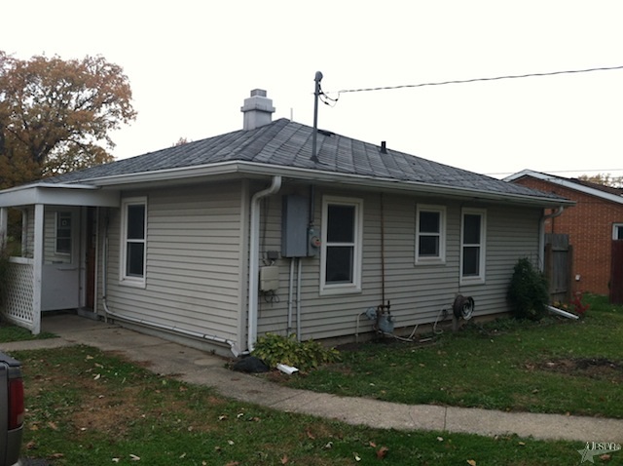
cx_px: 312
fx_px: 629
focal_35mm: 35
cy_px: 233
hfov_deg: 52.7
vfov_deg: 40.6
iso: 80
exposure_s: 1/181
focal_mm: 3.85
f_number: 2.8
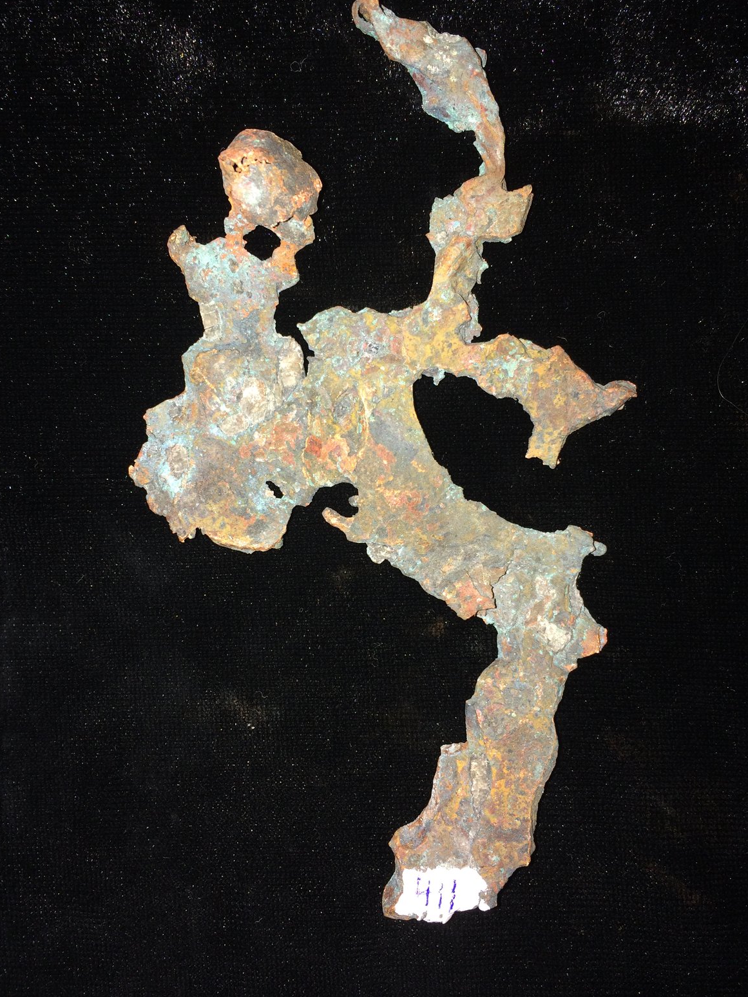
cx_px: 362
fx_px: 893
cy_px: 493
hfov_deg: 45.4
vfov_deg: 58.3
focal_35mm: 31
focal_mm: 4.12
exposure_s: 1/61
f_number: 2.2
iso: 32
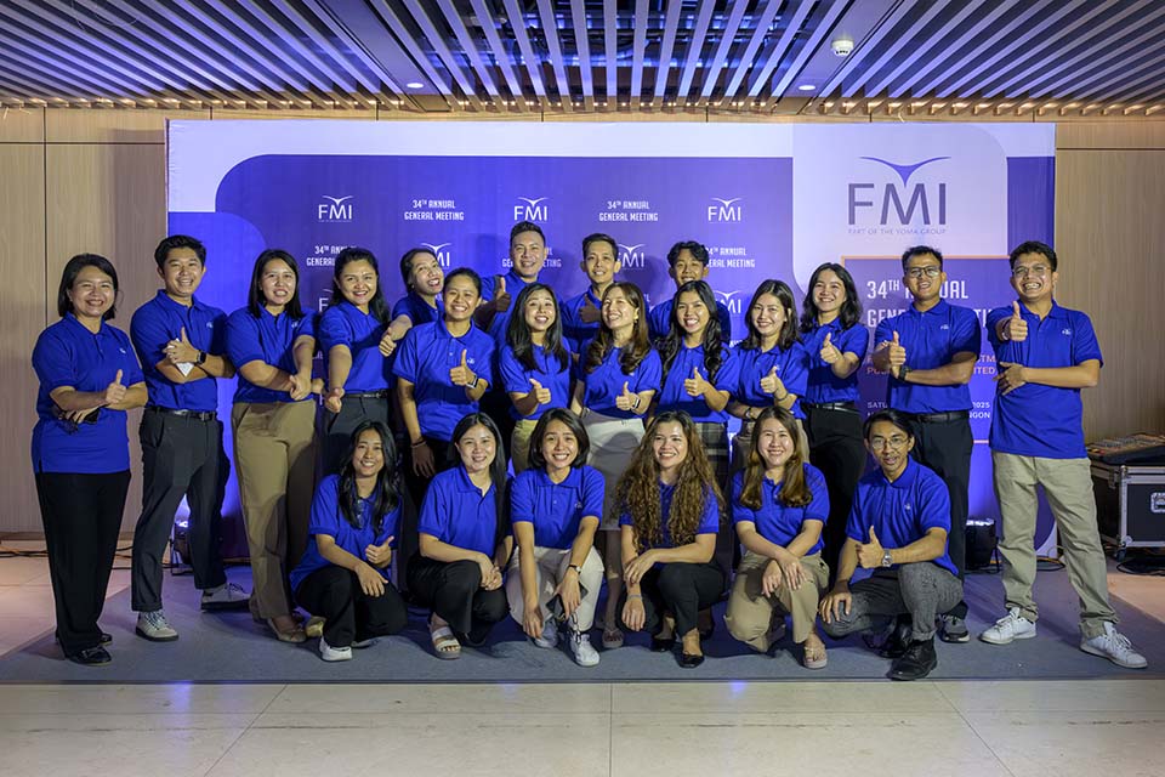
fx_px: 955
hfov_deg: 62.8
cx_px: 582
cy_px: 388
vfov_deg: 44.3
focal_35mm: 30
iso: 3200
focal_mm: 29.5
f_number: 6.3
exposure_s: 1/250
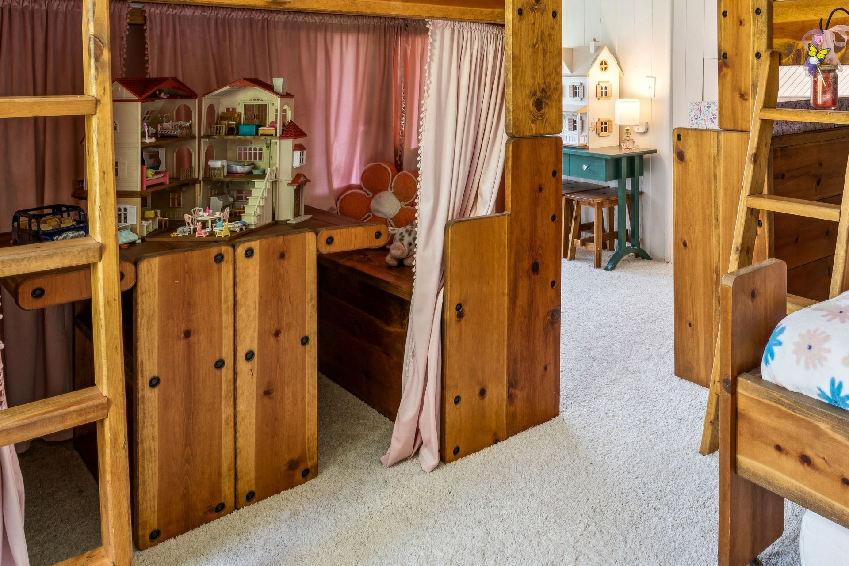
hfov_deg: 57.8
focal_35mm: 31
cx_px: 639
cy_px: 73
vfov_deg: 40.2
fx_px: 721
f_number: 13
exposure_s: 1.3
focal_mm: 16.3
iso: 100
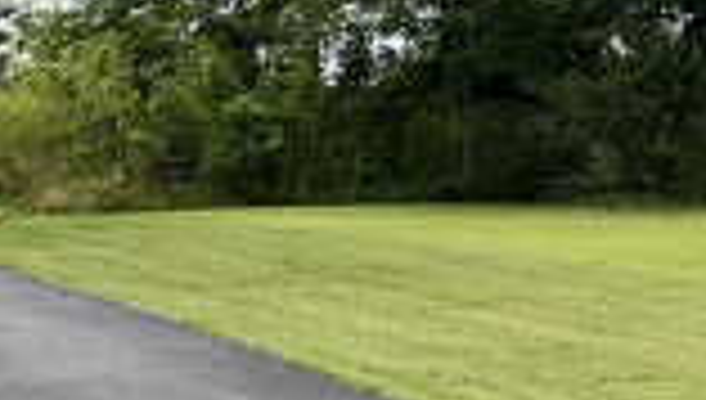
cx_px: -375
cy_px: 706
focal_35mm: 120
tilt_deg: -12.6
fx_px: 2251
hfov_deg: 16.2
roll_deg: +3.4
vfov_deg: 9.7
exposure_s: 1/1326
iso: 32
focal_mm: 5.7
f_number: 1.5
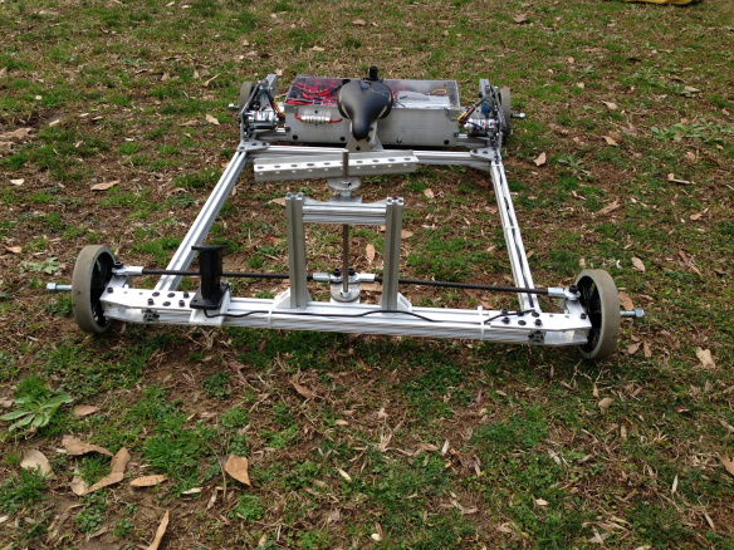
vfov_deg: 42.9
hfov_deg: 55.4
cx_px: 367
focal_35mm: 33
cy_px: 275
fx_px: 700
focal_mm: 4.12
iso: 50
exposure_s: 1/120
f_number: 2.4
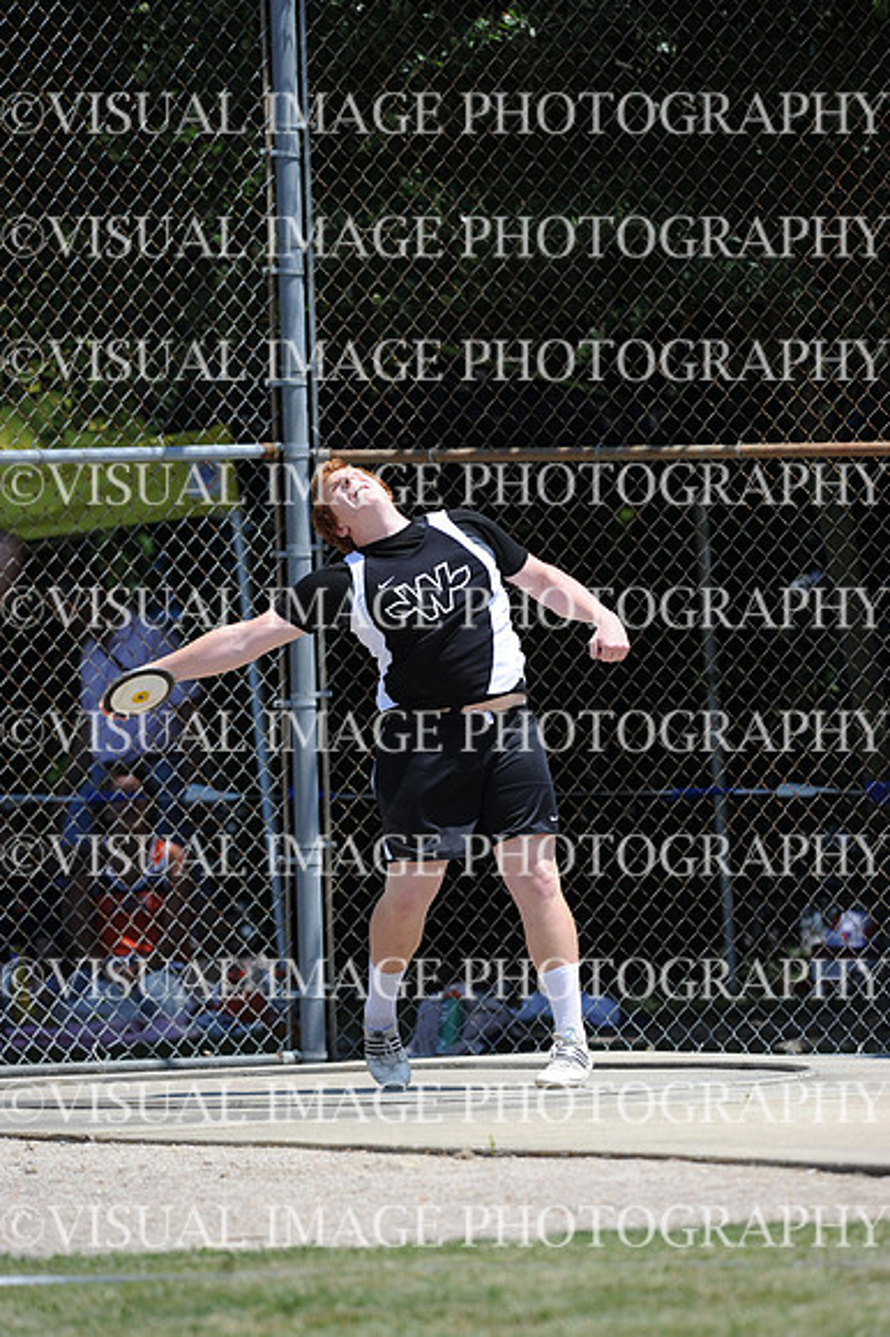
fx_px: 14850
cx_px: 445
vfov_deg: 5.2
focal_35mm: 400
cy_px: 668
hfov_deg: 3.4
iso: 400
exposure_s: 1/2500
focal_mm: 400
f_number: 4.5
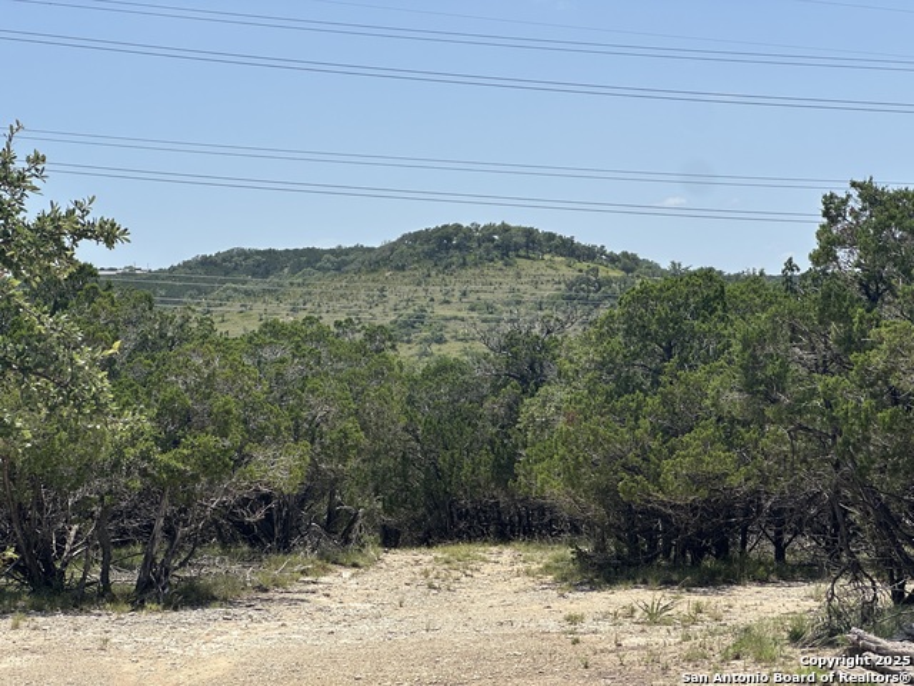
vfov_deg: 19.1
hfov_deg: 25.3
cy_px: 343
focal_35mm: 77
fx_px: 2033
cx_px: 457
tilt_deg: +0.8
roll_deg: +0.8
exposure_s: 1/935
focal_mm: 9
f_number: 2.8
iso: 32
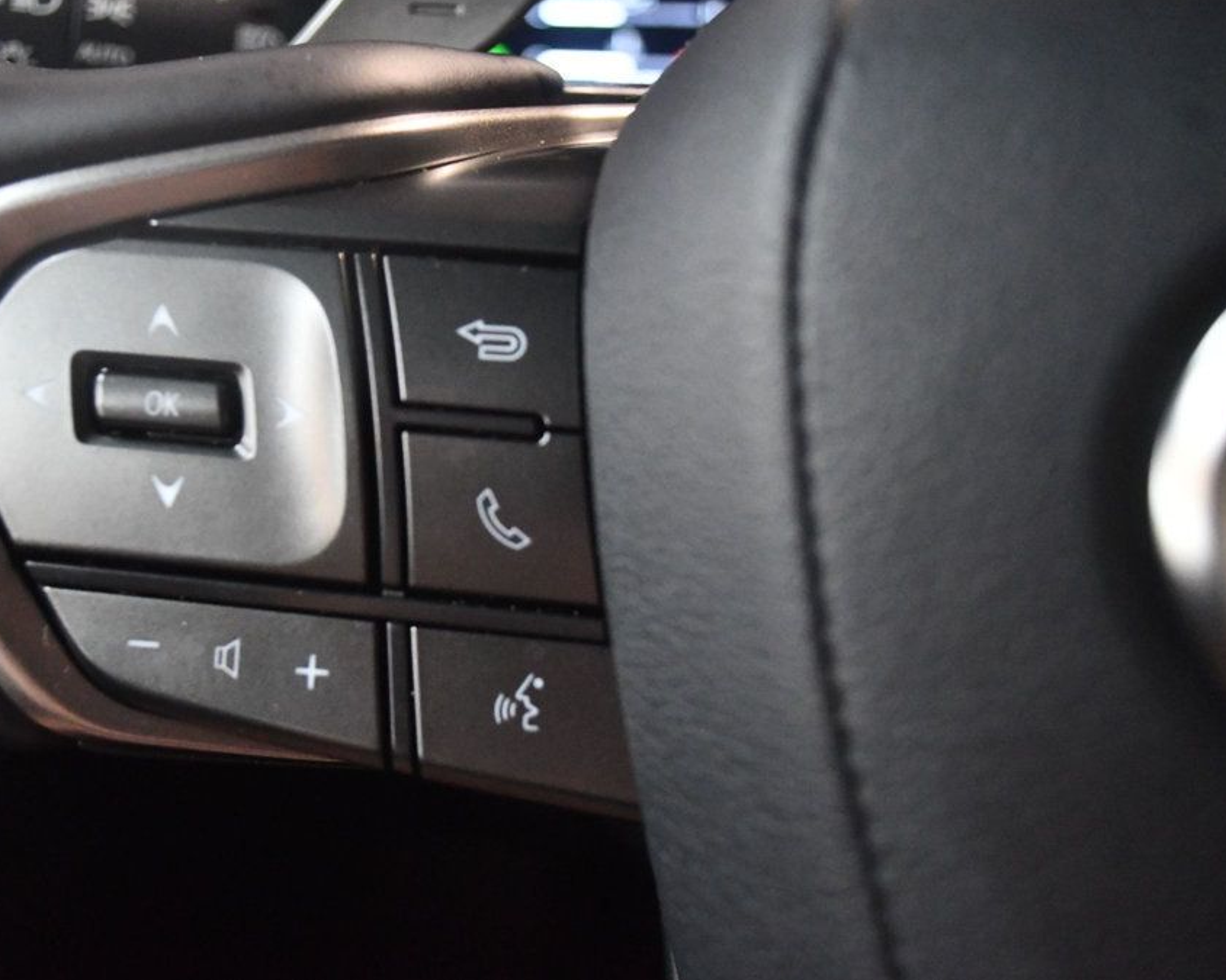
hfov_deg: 44.6
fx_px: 1488
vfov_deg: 36.5
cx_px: 501
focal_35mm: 41
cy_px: 486
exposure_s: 1/60
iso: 7200
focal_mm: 24
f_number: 4
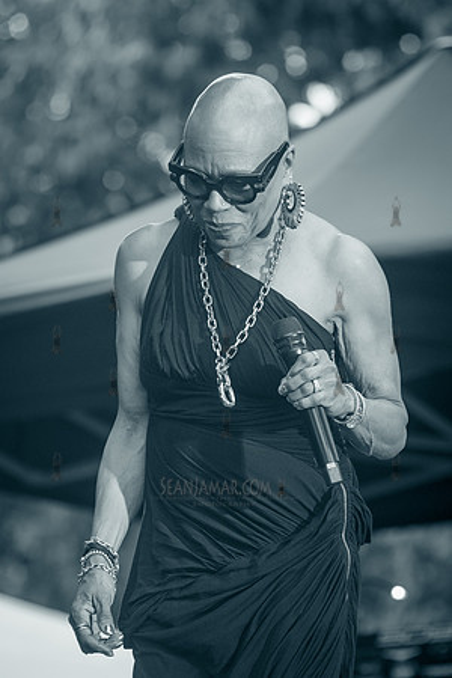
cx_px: 280
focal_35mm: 217
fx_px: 4094
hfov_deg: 6.3
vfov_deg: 9.5
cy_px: 339
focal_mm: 145
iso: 2500
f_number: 4
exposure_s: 1/500
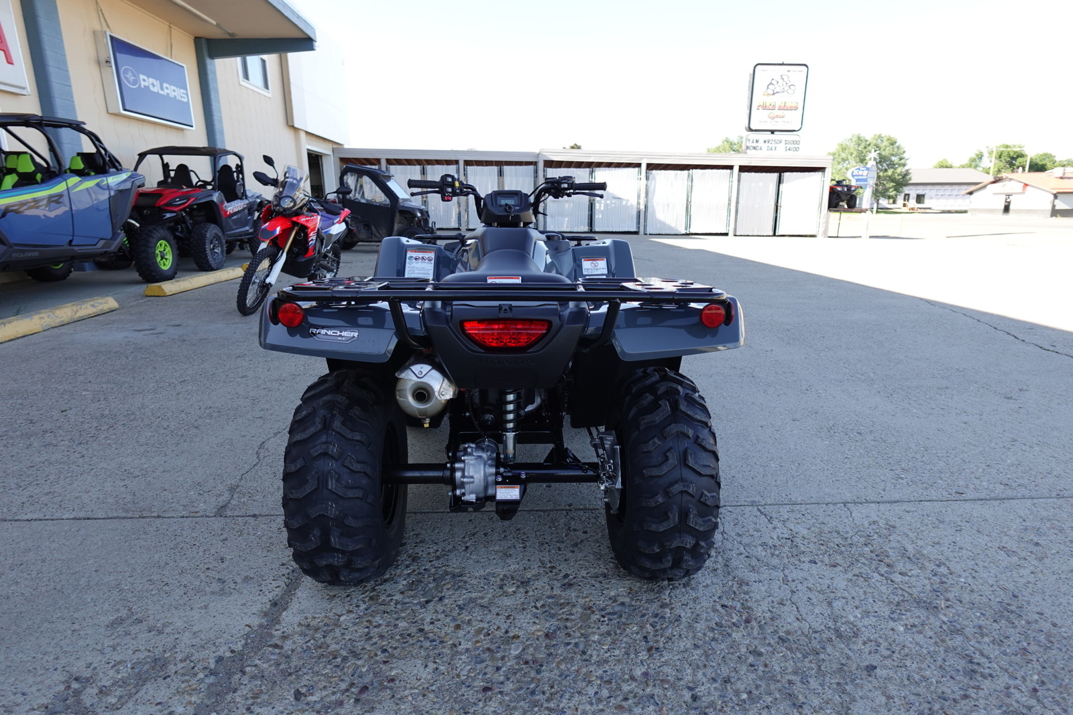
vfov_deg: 61.9
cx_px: 536
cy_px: 358
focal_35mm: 20
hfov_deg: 84.0
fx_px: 596
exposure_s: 1/640
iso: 125
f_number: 2
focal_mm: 7.6
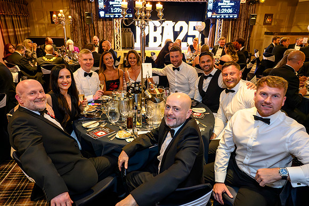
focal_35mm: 25
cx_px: 150
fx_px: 216
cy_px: 103
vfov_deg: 51.0
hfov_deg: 71.2
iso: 18000
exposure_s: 1/125
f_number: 4
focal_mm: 24
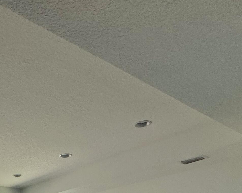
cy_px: 269
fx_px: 308
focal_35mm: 43
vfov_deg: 27.3
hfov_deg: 38.4
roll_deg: -0.3
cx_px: 3
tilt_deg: -0.7
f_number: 2.2
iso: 50
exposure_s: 1/120
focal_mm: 2.22
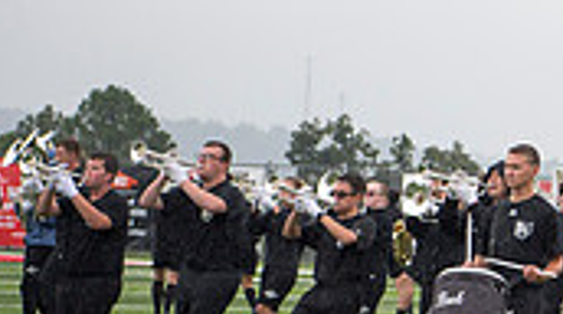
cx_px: 926
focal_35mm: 248
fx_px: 3695
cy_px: 240
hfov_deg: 8.5
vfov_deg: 4.9
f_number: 4
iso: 400
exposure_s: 1/800
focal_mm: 70
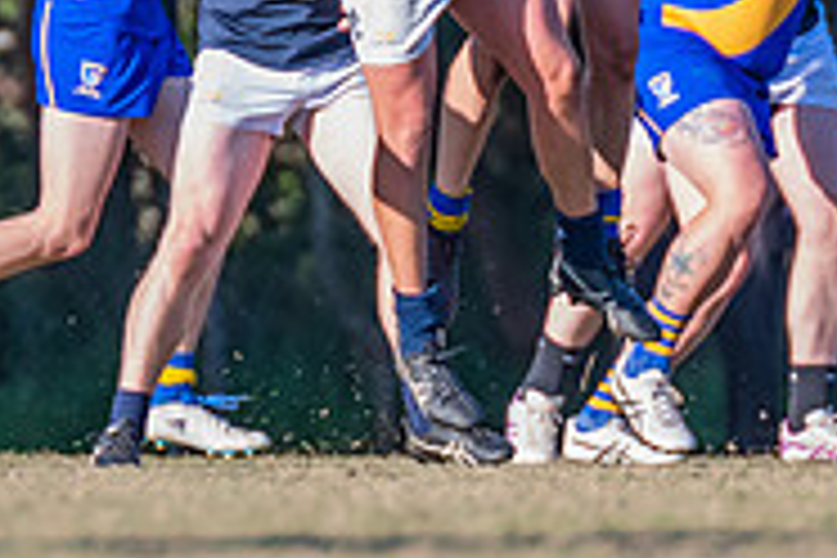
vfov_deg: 0.8
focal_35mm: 1721
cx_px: 369
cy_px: -348
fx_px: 40010
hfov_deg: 1.2
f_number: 4.5
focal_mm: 420
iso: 800
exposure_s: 1/2000
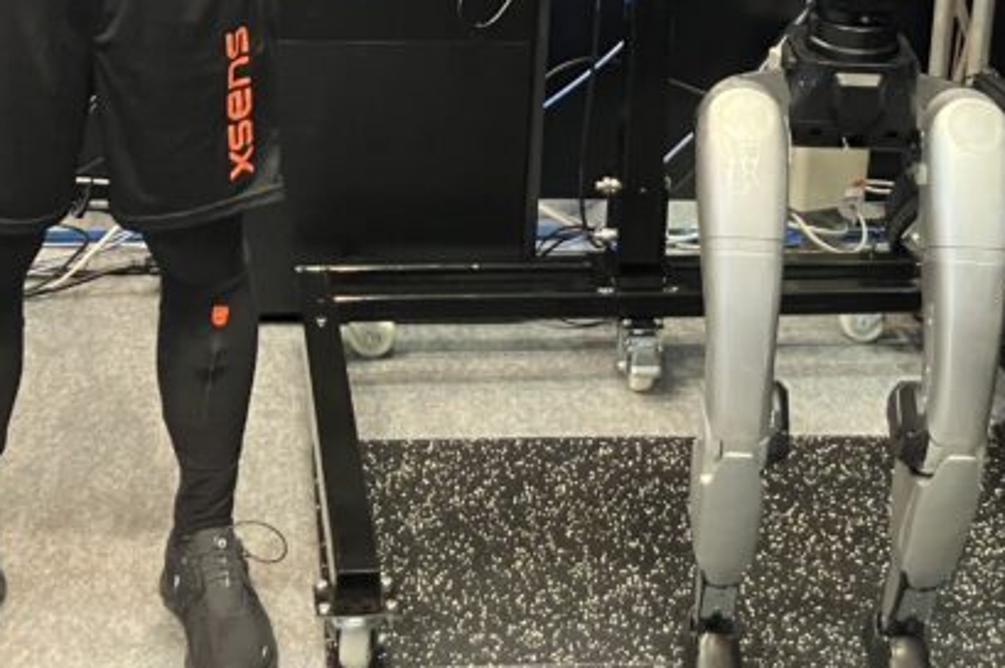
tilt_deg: -14.7
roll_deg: -2.7
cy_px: -219
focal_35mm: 73
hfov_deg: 27.7
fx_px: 2036
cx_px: 464
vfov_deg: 17.4
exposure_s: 1/33
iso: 250
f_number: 1.8
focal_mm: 3.99
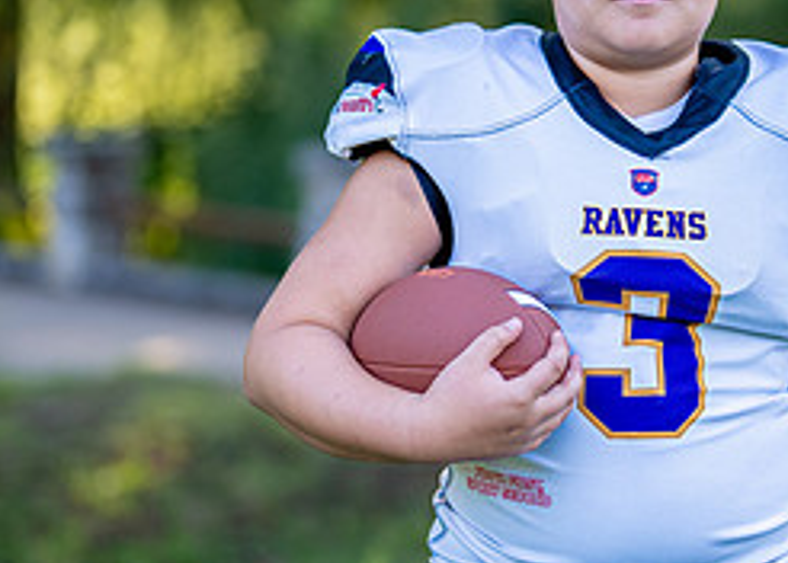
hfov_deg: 13.3
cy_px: 266
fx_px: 3359
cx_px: 713
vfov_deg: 9.6
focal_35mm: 150
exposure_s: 1/1250
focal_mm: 50
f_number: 1.2
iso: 125
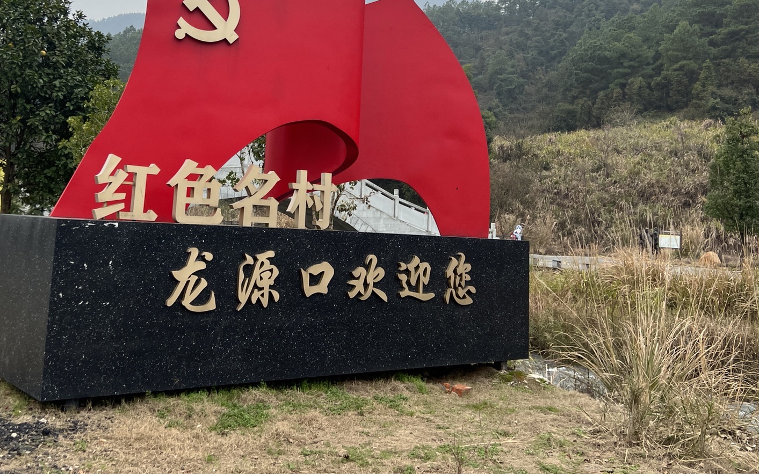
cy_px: 129
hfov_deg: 50.3
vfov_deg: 32.3
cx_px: 330
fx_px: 807
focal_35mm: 39
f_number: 1.5
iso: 50
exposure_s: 1/646
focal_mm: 5.7
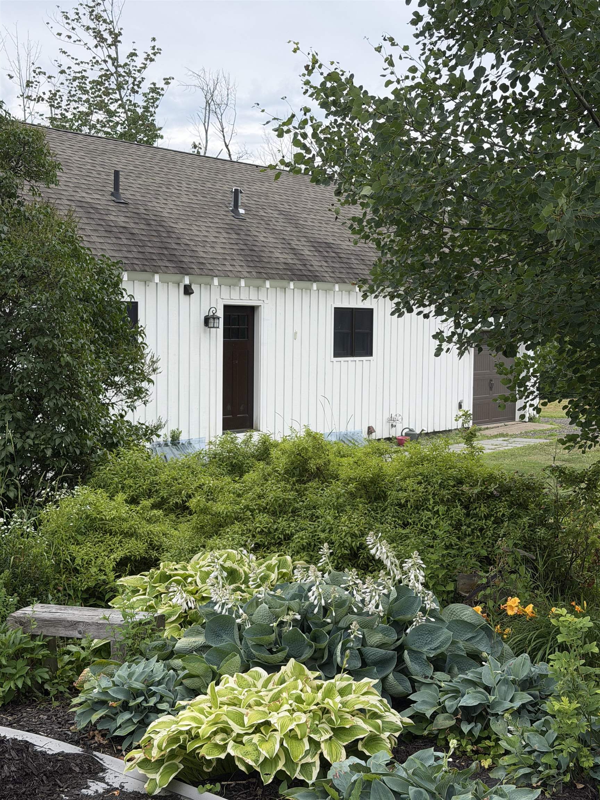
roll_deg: +0.0
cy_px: 400
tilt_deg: -5.4
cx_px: 300
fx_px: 1109
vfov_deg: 39.7
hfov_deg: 30.3
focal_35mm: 48
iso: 64
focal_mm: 6.76
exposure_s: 1/1513
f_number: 1.78
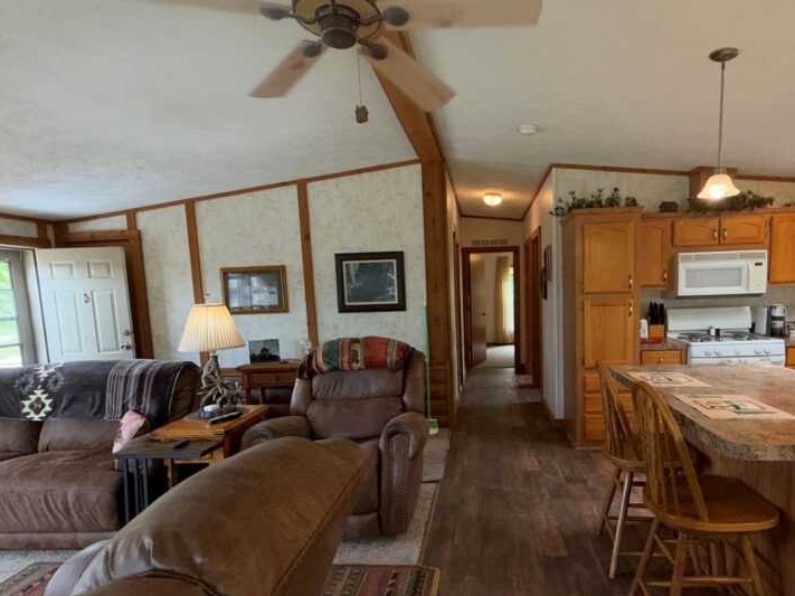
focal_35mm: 21
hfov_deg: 78.5
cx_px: 456
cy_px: 342
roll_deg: +3.1
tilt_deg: -5.7
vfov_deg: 63.1
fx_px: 482
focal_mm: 2.22
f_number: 2.2
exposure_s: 1/120
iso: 80
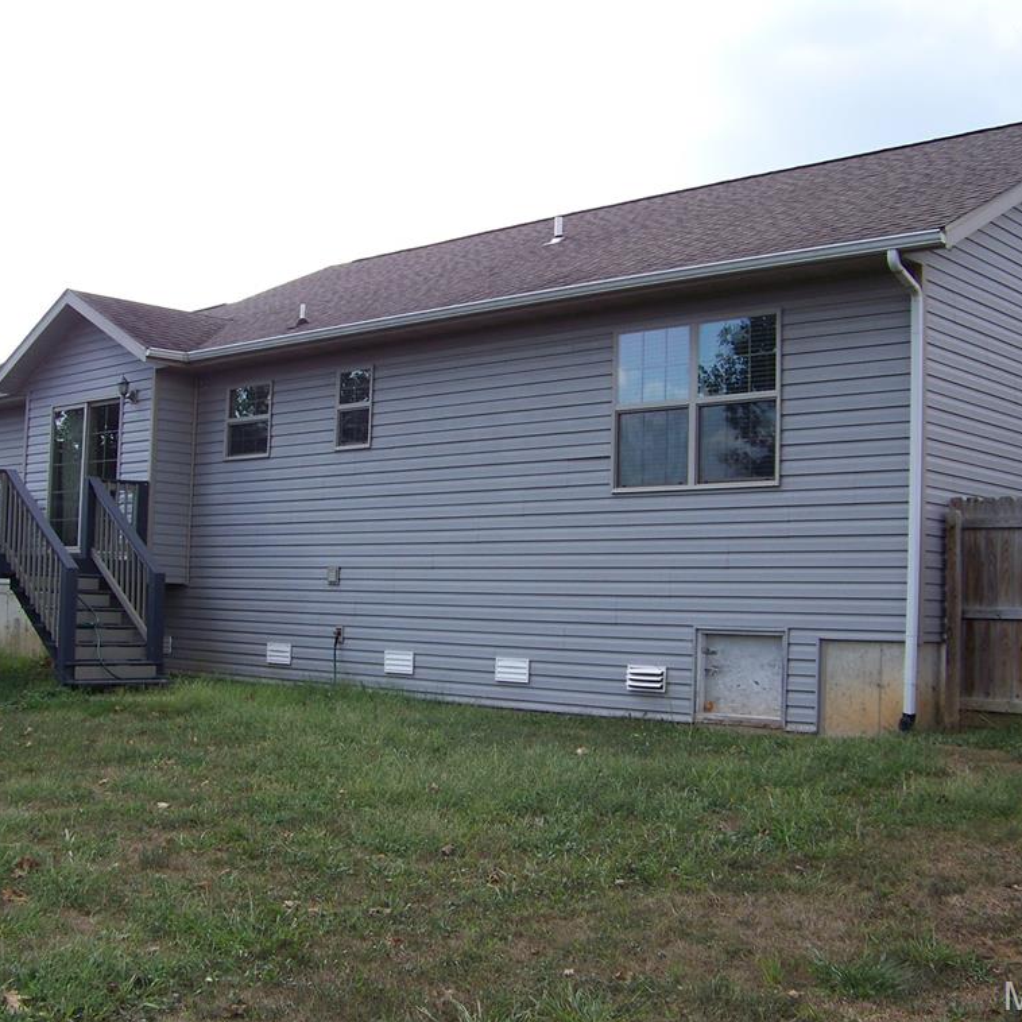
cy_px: 507
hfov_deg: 39.1
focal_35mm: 43
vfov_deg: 39.2
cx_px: 449
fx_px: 1436
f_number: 2.8
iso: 64
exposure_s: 1/400
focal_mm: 5.85
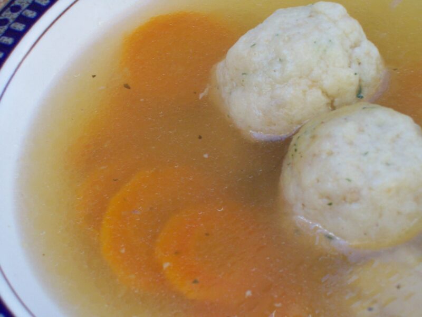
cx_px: 211
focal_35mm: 87
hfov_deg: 22.5
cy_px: 158
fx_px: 1061
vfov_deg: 17.0
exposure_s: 1/112
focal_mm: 14.3
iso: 135
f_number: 4.3
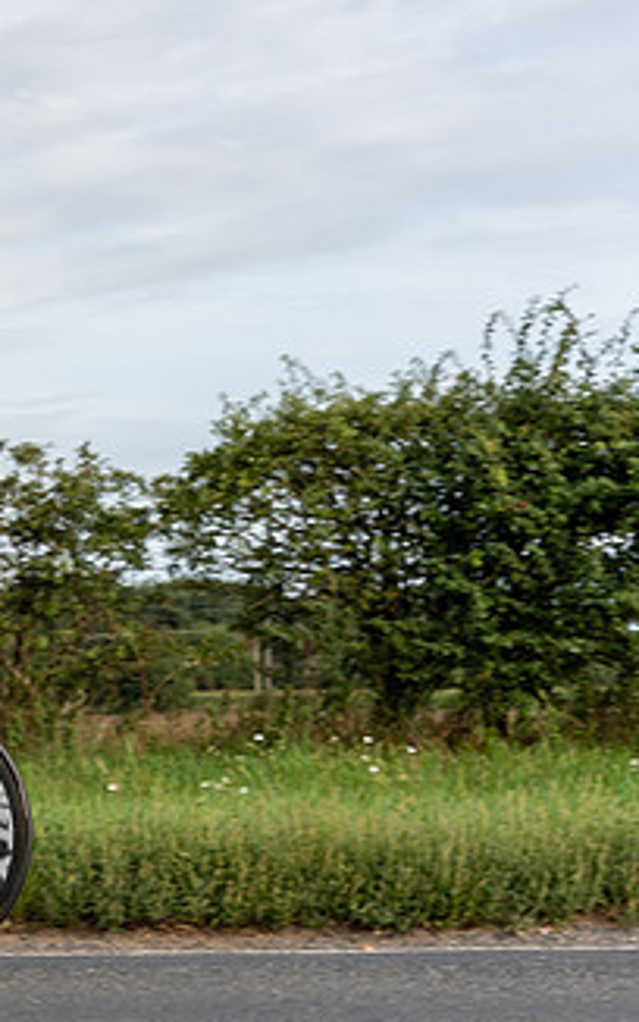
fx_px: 2533
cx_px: -172
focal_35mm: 91
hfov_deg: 13.9
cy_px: 569
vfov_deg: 22.8
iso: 160
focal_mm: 49
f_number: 5
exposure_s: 1/640
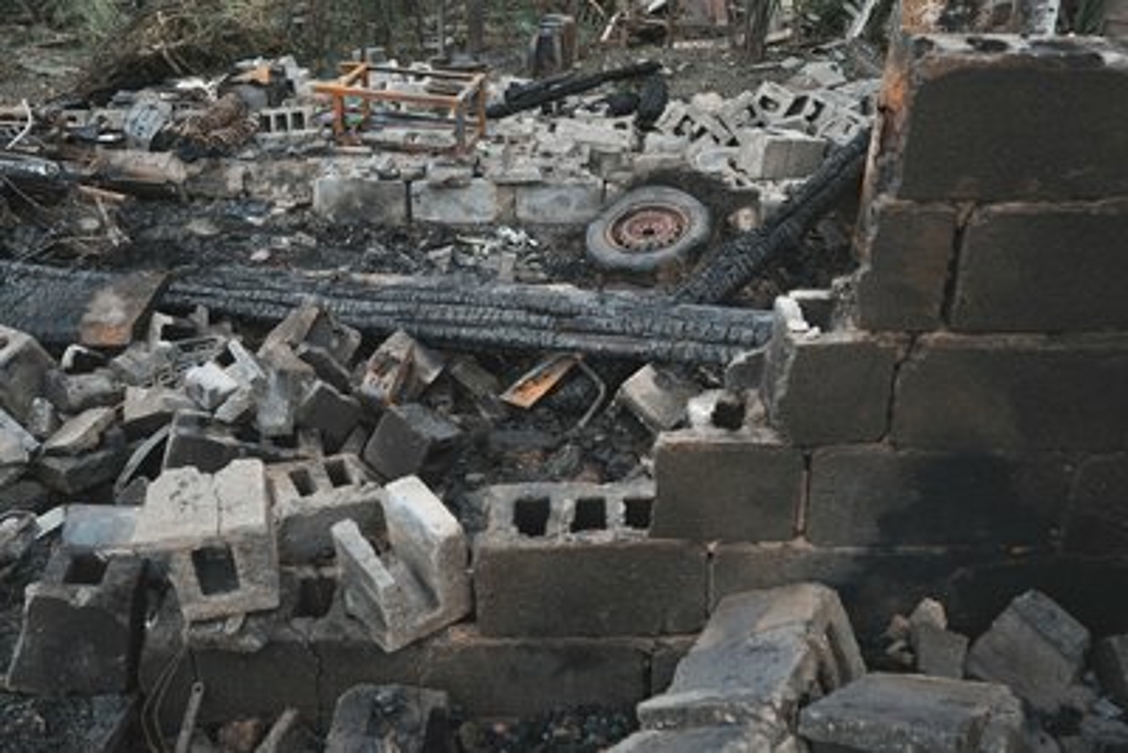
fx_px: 1097
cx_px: 564
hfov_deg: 54.4
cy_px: 376
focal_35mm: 35
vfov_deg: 37.9
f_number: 5.6
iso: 100
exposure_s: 1/200
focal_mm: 35
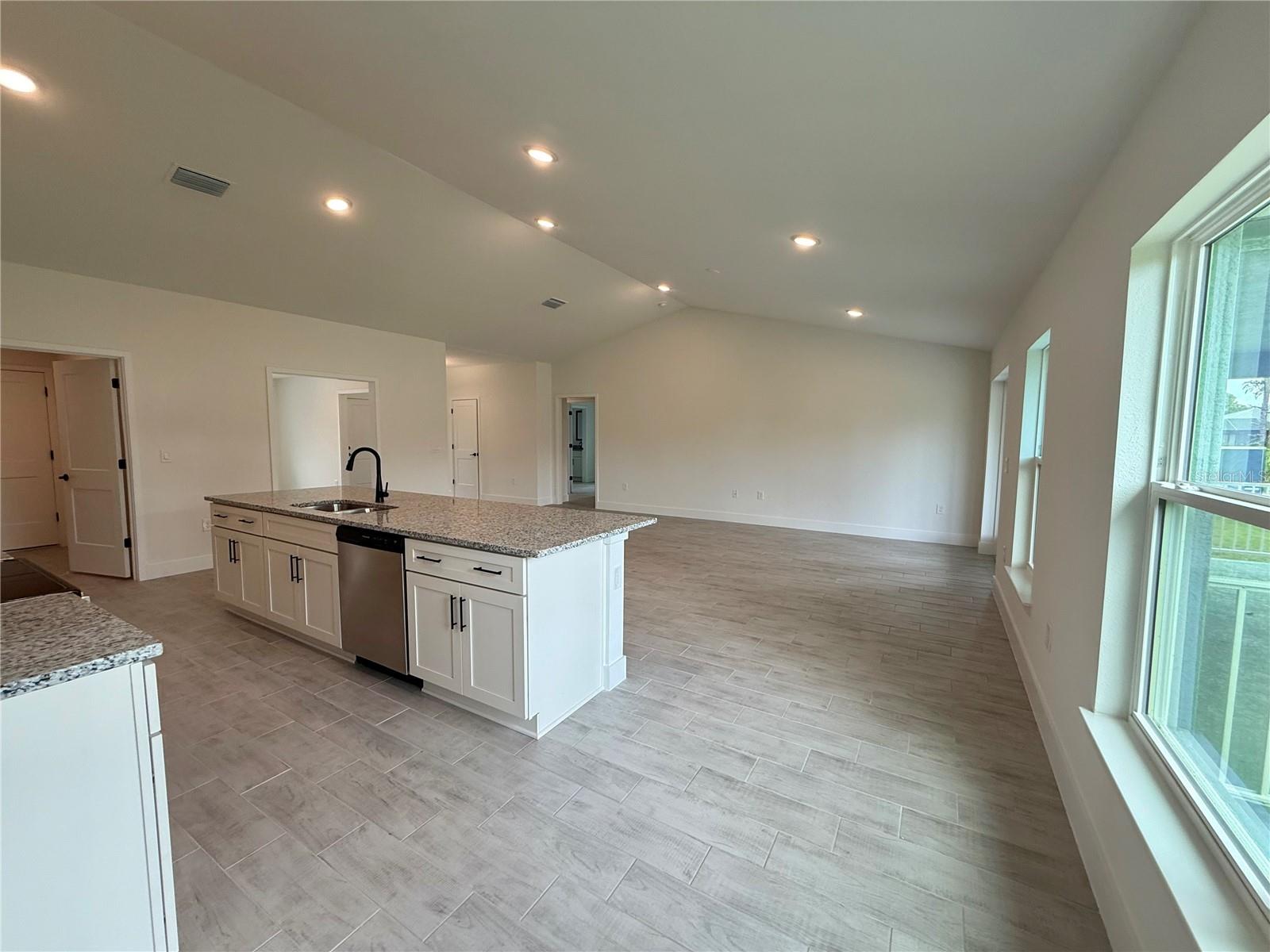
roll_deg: -1.3
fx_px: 514
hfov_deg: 102.1
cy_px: 476
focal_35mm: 14
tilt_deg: -4.5
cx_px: 635
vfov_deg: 85.7
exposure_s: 1/120
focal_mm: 2.22
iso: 80
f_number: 2.2
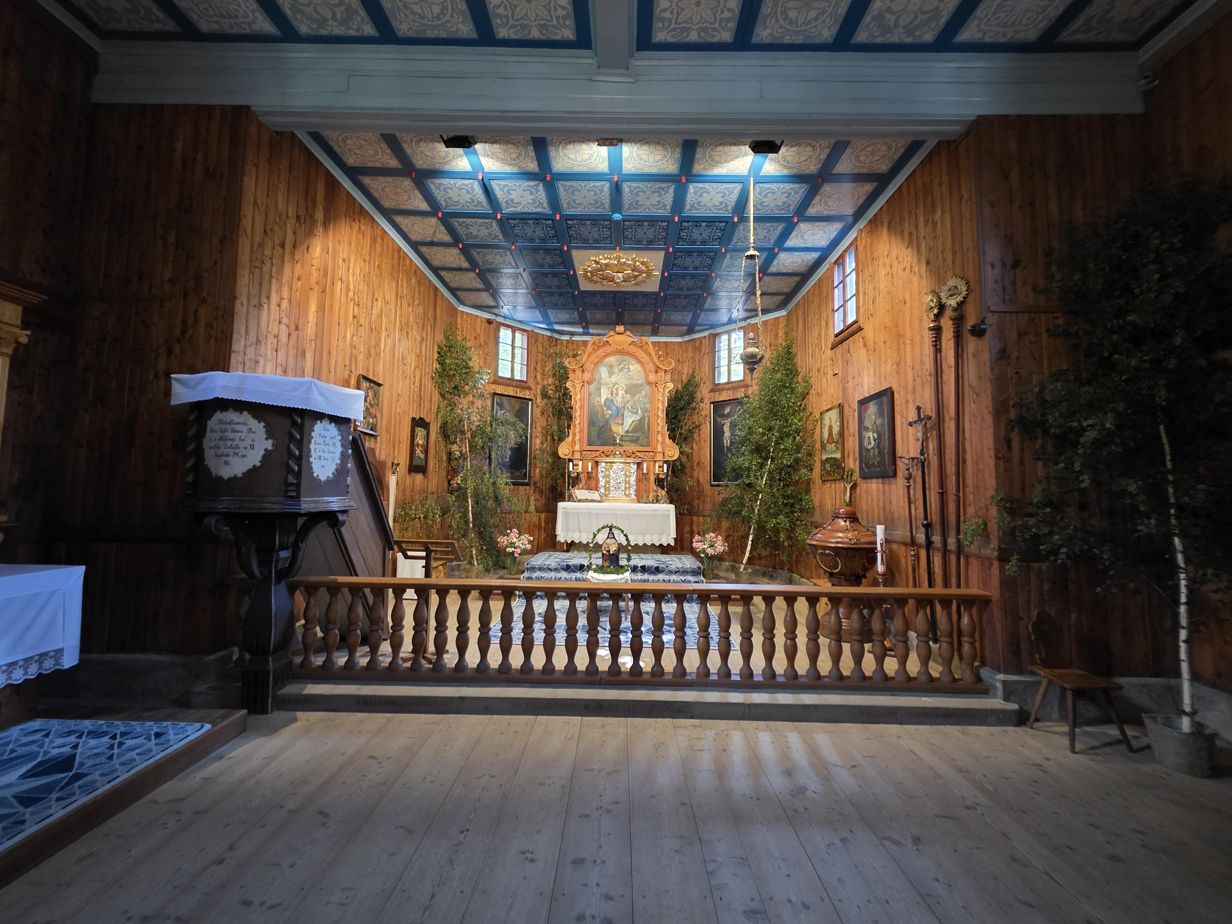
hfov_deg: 106.2
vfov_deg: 89.9
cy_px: 462
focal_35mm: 13
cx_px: 616
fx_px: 463
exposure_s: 1/50
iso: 640
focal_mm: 2.2
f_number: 1.9
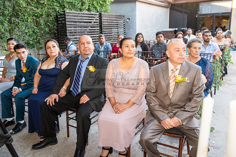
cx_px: 118
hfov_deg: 60.3
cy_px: 78
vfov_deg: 42.3
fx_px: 203
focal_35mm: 31
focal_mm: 31
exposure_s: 1/160
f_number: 4.5
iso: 500
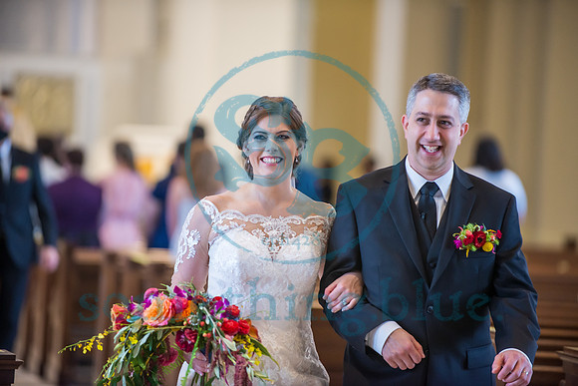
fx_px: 3212
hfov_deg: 10.3
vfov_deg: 6.9
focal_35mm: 200
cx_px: 289
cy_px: 193
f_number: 2.8
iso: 1250
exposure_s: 1/250
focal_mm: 200
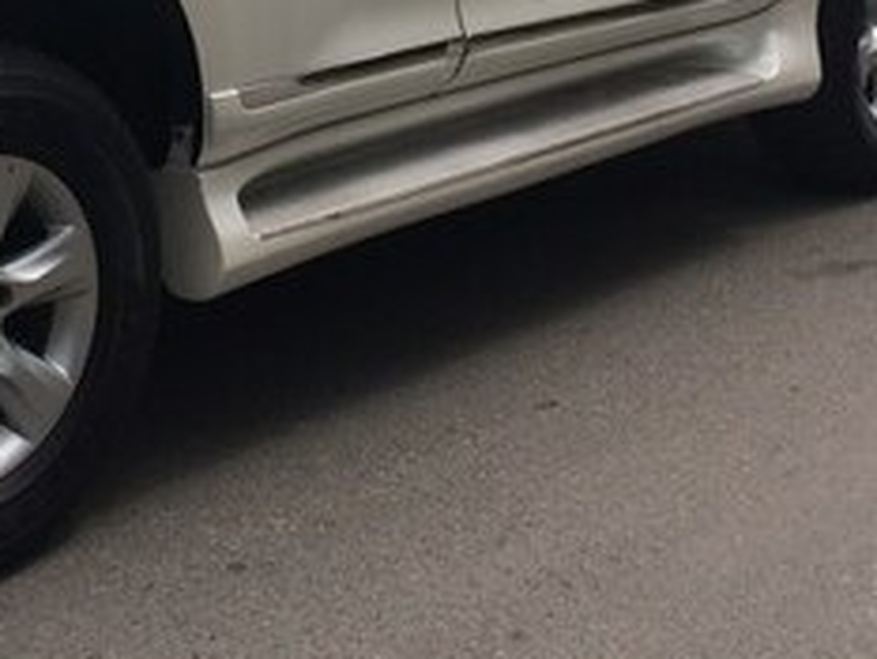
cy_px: -220
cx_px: 132
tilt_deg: -5.3
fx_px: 2079
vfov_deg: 16.9
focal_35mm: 82
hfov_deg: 23.4
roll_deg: +0.1
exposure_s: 1/1080
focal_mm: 4.15
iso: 32
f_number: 2.2
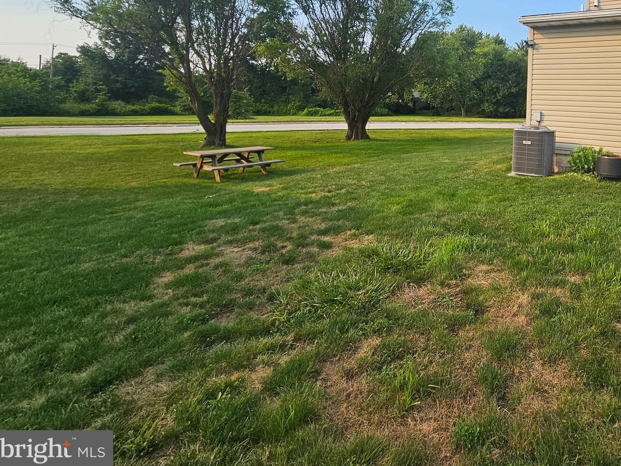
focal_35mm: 21
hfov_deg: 71.4
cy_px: 94
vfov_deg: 58.6
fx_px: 377
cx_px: 492
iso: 50
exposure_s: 1/2000
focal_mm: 2.2
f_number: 2.2
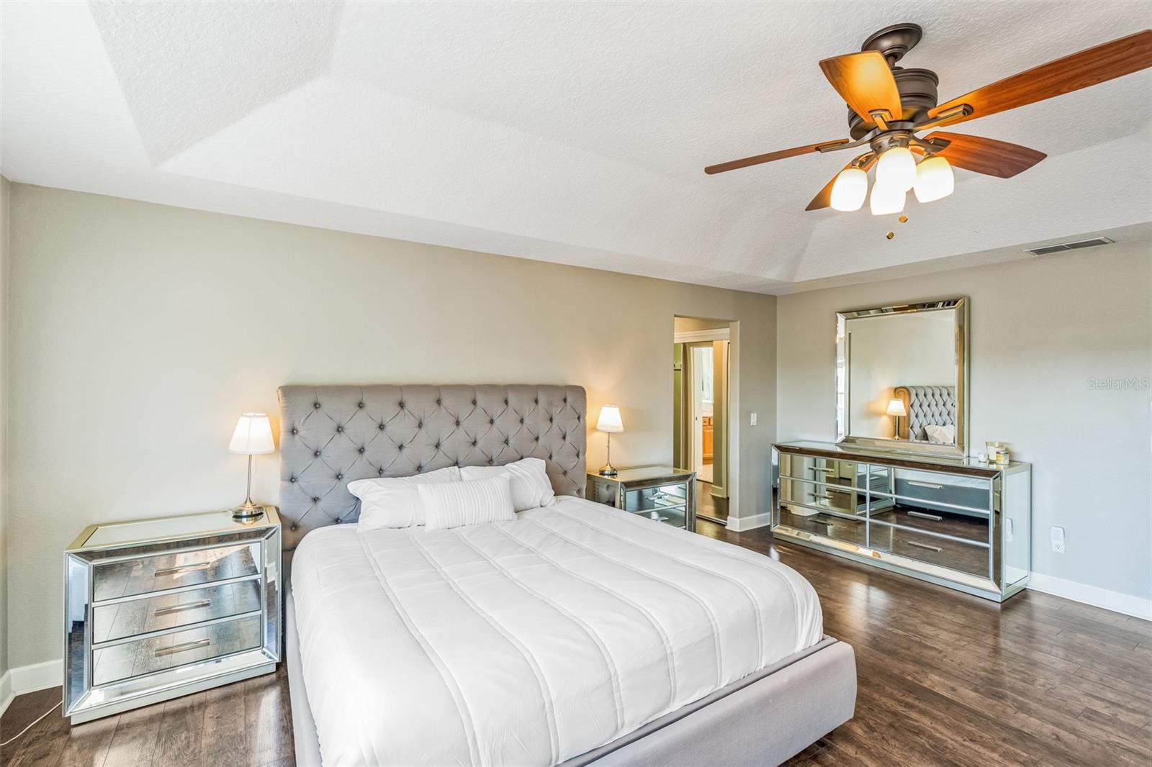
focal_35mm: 16
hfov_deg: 96.7
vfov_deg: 73.7
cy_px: 384
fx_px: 512
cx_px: 576
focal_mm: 16
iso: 800
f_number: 7.1
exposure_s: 1/20
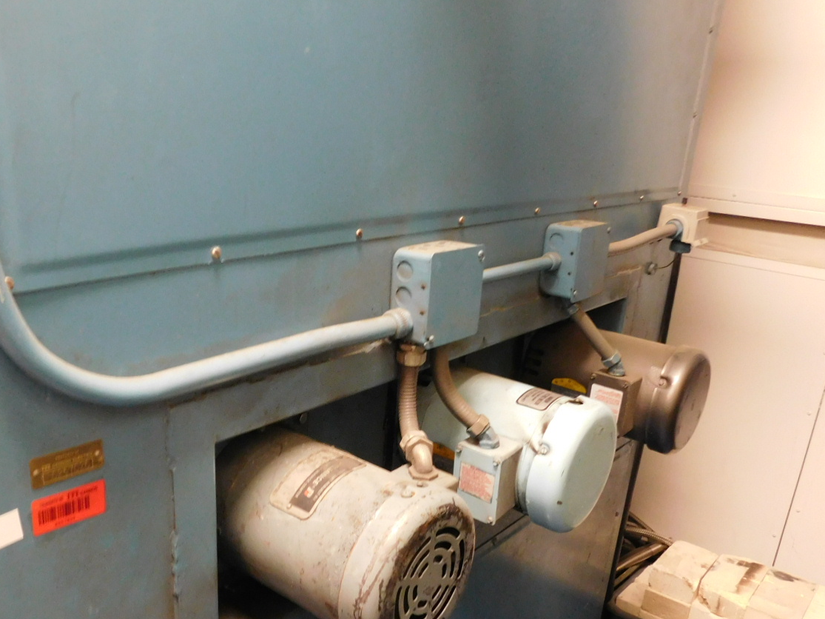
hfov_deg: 55.2
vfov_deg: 42.4
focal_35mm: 33
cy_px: 409
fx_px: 786
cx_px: 356
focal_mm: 4
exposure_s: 1/10
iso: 400
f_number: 3
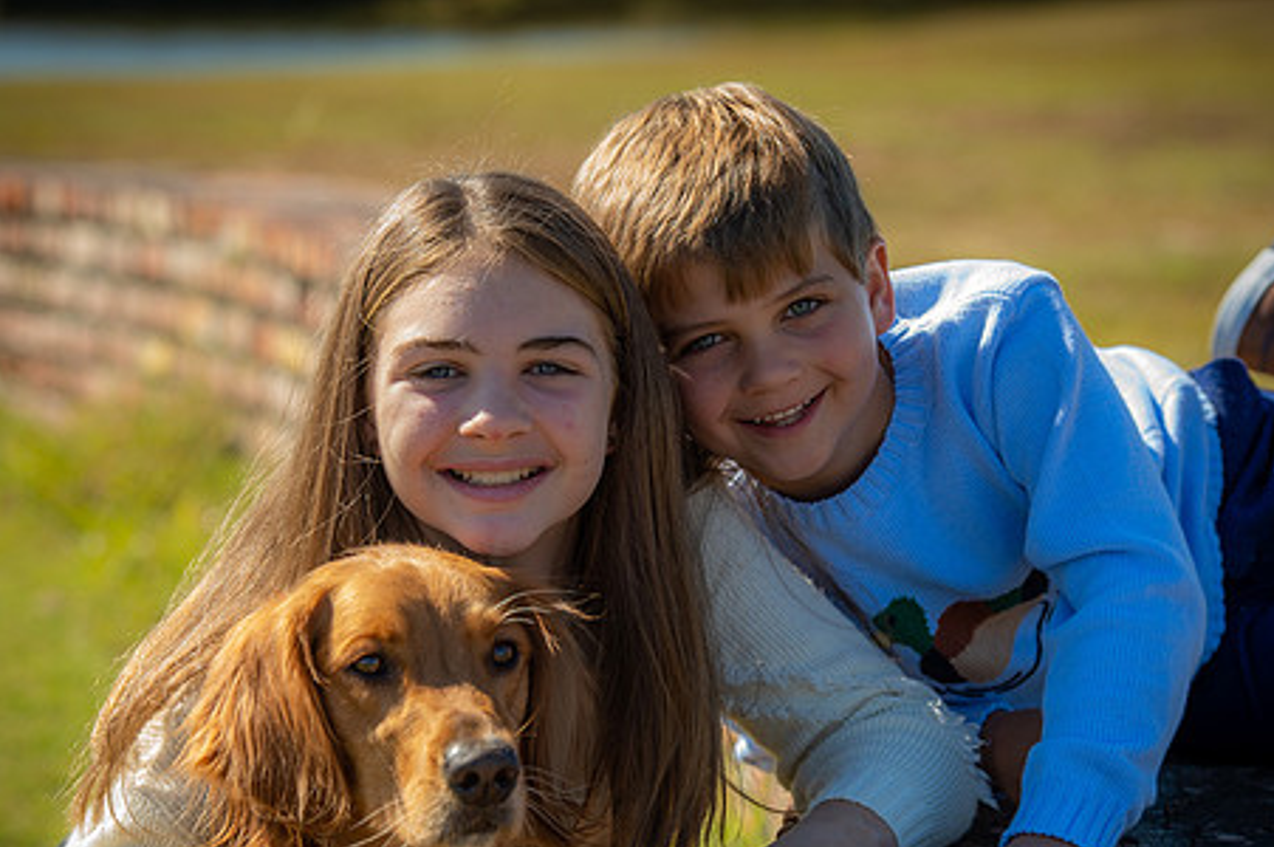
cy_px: 542
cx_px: 636
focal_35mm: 144
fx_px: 5092
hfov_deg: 14.3
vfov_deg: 9.5
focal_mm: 112
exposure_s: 1/250
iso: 50
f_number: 5
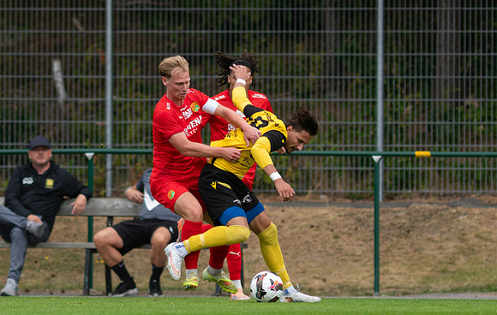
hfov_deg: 2.9
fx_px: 9654
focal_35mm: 710
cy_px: 130
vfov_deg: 1.9
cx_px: 200
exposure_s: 1/1250
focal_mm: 300
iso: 220
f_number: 3.2
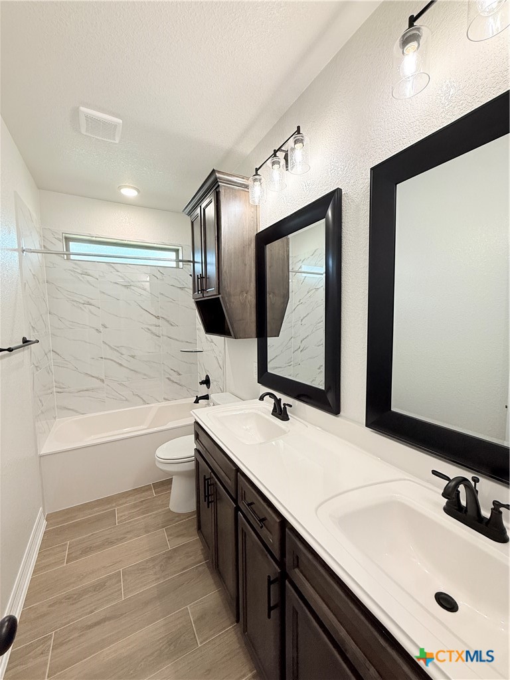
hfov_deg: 85.7
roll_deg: +0.0
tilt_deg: -4.1
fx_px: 275
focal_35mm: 14
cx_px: 255
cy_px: 340
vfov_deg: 102.1
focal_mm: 2.22
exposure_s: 1/120
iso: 125
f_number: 2.2
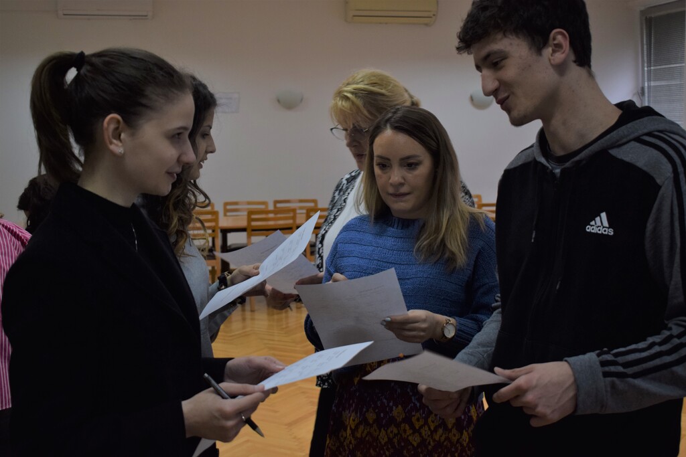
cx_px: 343
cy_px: 228
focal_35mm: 51
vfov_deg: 26.5
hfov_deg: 38.9
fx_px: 972
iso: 500
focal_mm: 34
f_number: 4.5
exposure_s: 1/100
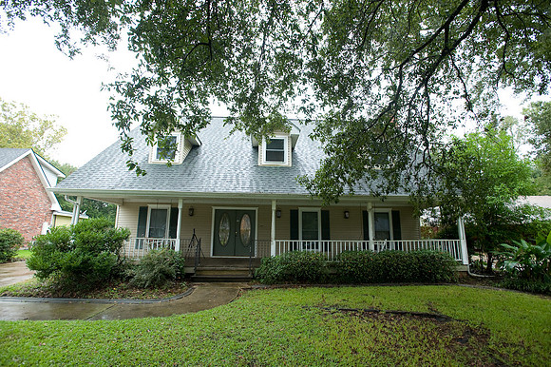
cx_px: 276
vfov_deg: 70.4
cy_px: 184
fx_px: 260
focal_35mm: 17
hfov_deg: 93.3
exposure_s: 1/60
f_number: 5.6
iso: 640
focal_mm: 17
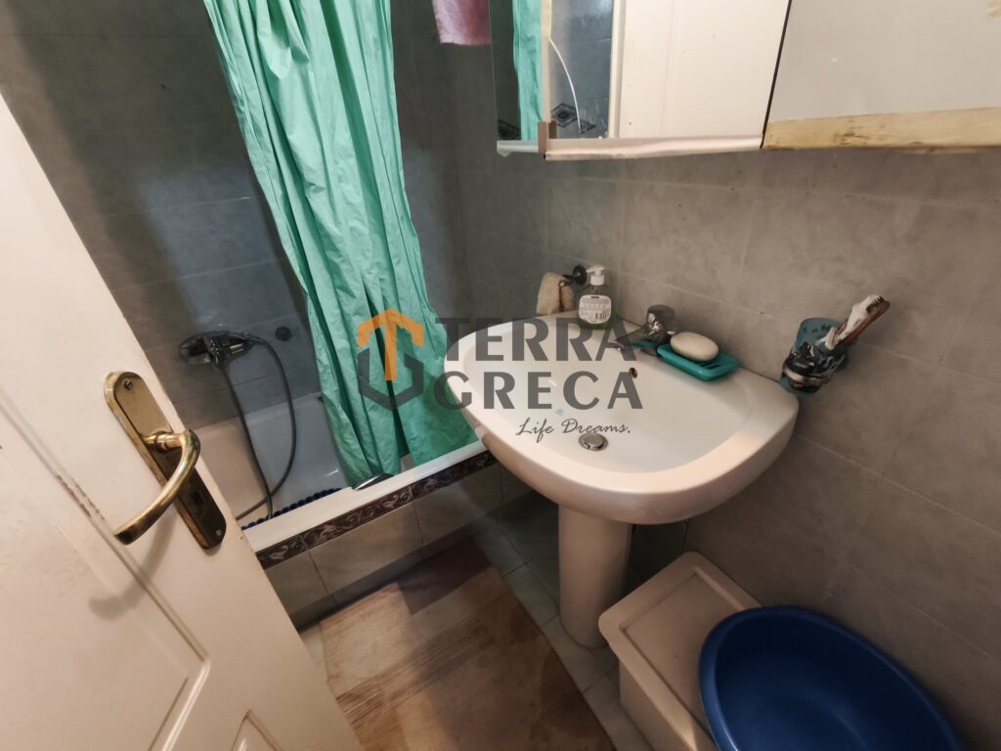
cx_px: 500
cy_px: 376
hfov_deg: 98.2
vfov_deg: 81.7
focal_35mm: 15
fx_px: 434
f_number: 2.2
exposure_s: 1/33.3
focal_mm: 1.91
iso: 400
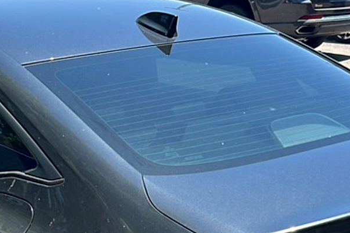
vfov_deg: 17.6
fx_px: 729
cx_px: 110
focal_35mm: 75
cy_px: 254
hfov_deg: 26.8
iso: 50
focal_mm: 5.7
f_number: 1.5
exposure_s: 1/1431
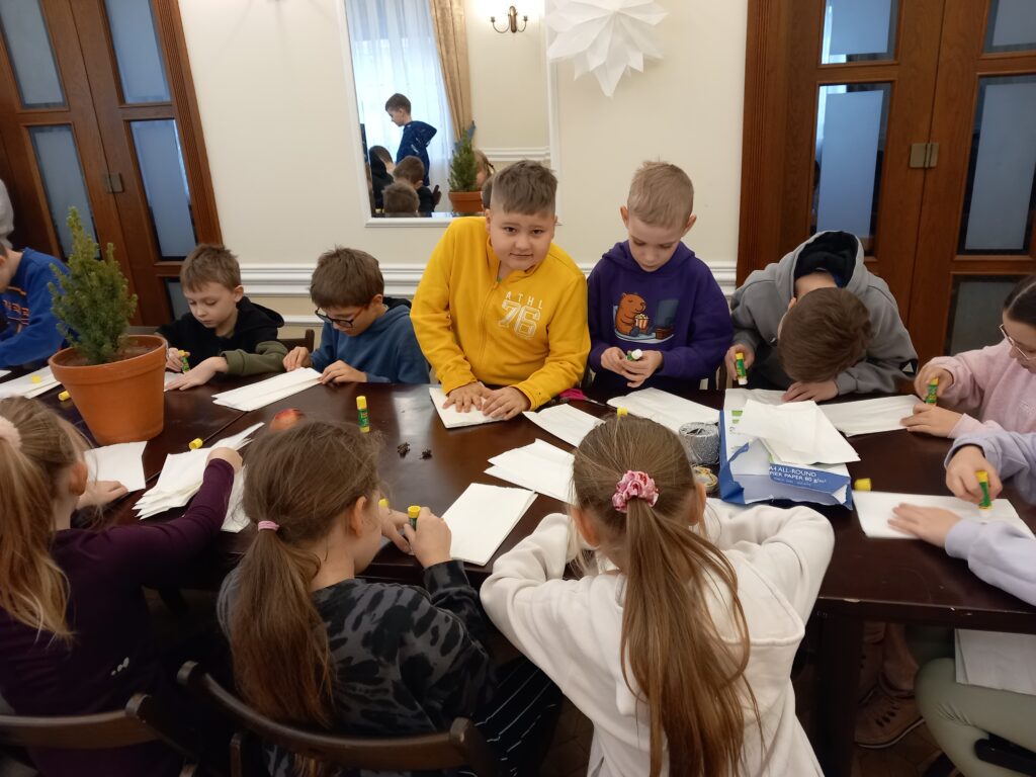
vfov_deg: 51.4
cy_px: 388
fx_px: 808
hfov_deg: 65.3
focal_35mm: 27
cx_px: 518
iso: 160
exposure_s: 1/33.3
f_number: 1.8
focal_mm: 4
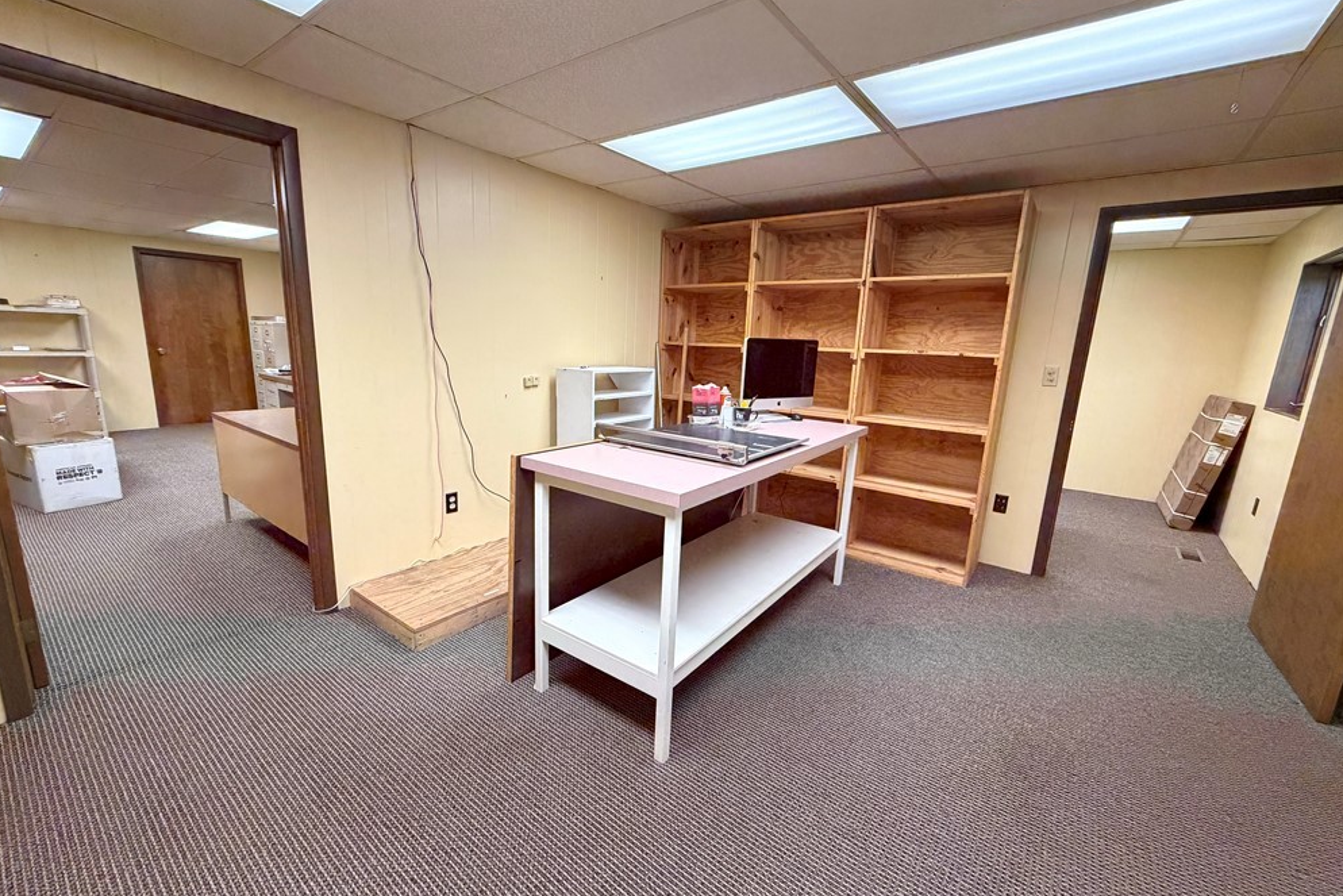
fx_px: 560
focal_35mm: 15
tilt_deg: -11.8
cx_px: 657
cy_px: 450
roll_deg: -2.2
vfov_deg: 77.3
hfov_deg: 100.4
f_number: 2.2
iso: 200
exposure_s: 1/120
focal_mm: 2.22
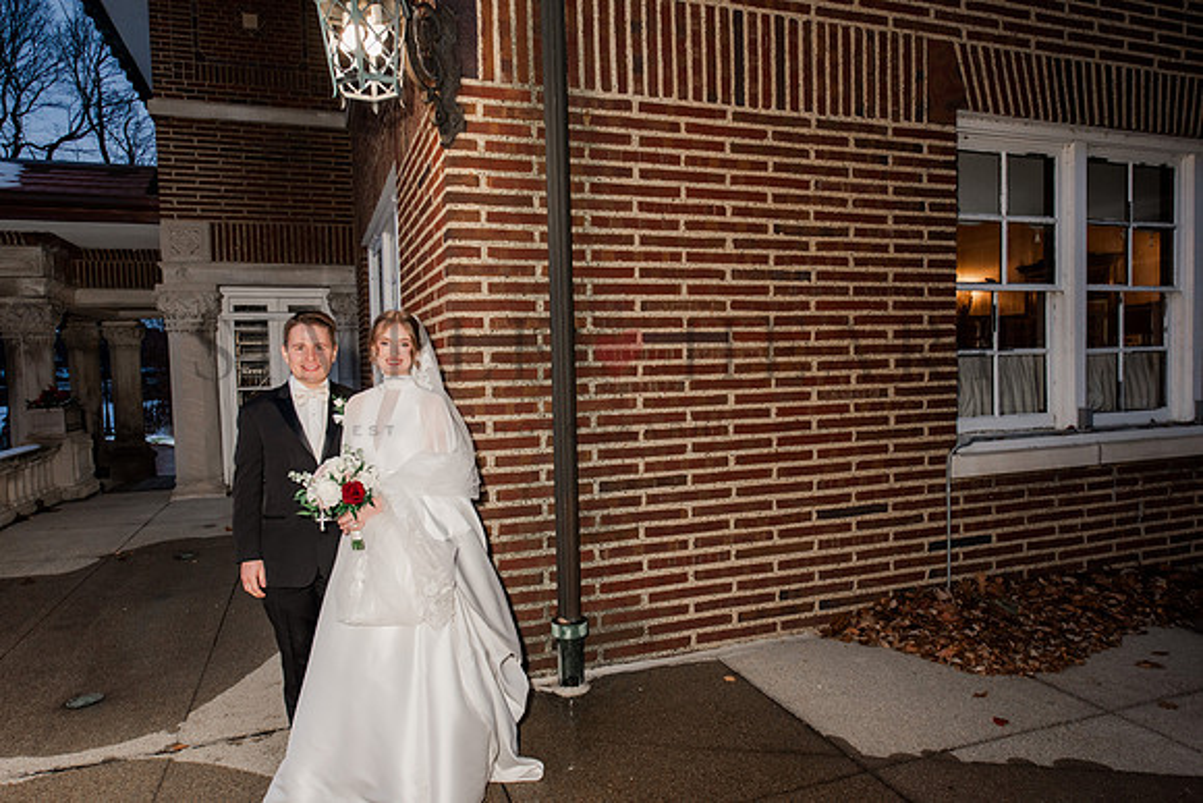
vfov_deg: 53.2
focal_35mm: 24
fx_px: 802
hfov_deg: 73.7
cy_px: 402
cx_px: 602
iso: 640
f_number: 4
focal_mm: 24
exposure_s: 1/100
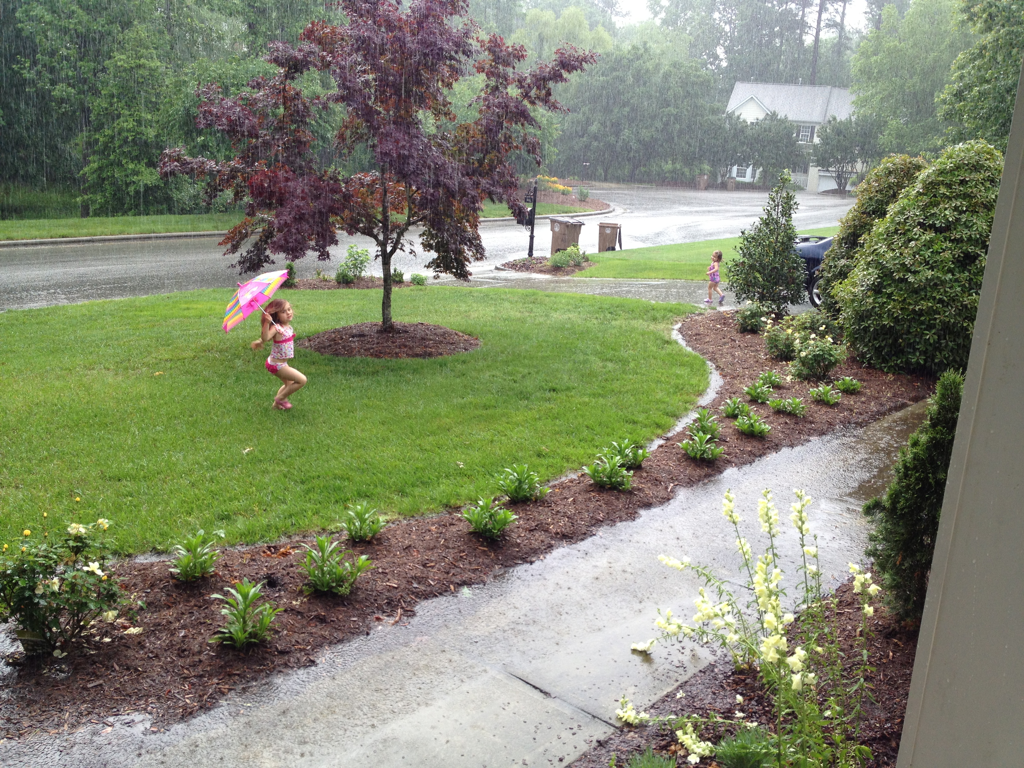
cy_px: 384
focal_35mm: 35
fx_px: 1035
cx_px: 512
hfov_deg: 52.6
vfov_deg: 40.7
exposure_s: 1/169
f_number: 2.4
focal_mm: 4.28
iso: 50
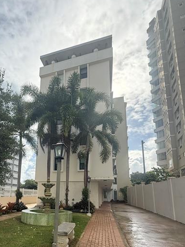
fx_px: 150
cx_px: 56
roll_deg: -1.3
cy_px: 171
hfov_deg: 61.3
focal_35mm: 21
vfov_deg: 75.6
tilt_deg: +12.0
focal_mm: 2.22
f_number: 2.2
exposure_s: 1/1464
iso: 64
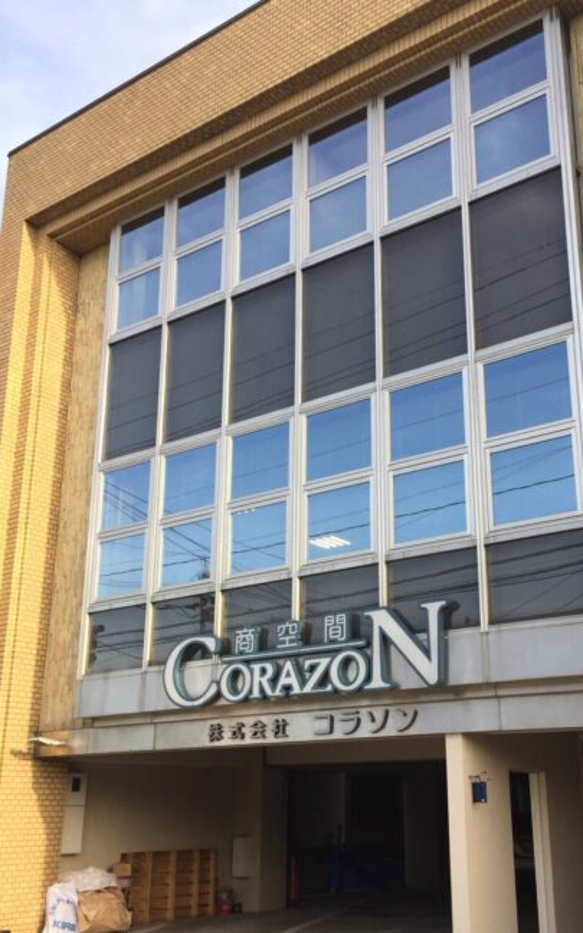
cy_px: 515
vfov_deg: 52.7
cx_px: 366
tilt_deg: +19.3
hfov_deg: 34.3
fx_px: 941
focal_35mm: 37
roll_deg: +0.2
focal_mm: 4.15
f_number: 2.2
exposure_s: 1/366
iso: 32
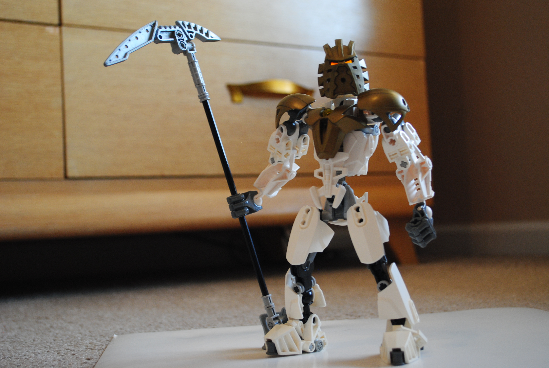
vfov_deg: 25.8
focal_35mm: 52
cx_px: 274
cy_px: 184
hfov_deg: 37.8
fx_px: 802
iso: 400
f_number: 5
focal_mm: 35
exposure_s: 1/15
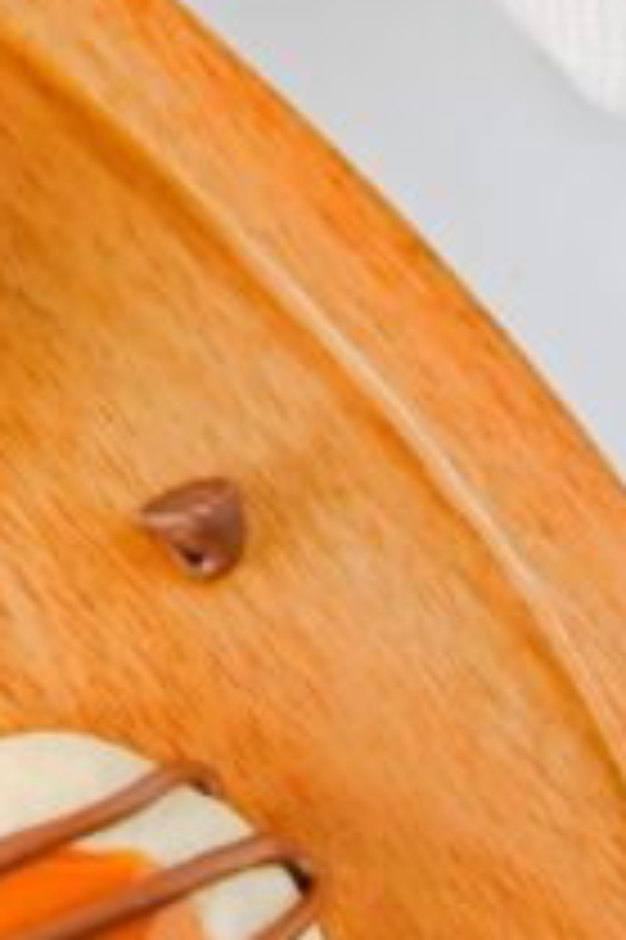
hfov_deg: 5.4
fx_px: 6401
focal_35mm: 245
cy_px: 544
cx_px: -750
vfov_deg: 8.4
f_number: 4
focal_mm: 50
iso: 400
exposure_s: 1/125
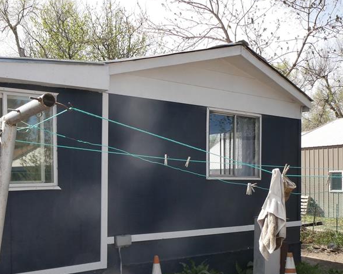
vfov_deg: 36.0
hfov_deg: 44.3
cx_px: 121
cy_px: 188
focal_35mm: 41
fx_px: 416
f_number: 3.3
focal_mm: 4.3
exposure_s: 1/500
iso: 80
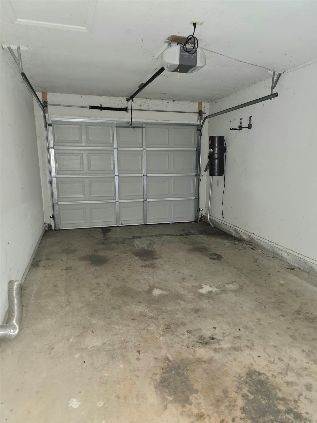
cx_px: 158
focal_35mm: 23
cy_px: 212
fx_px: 281
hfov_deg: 58.9
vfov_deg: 73.9
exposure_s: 1/12
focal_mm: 6.3
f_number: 1.7
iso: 320
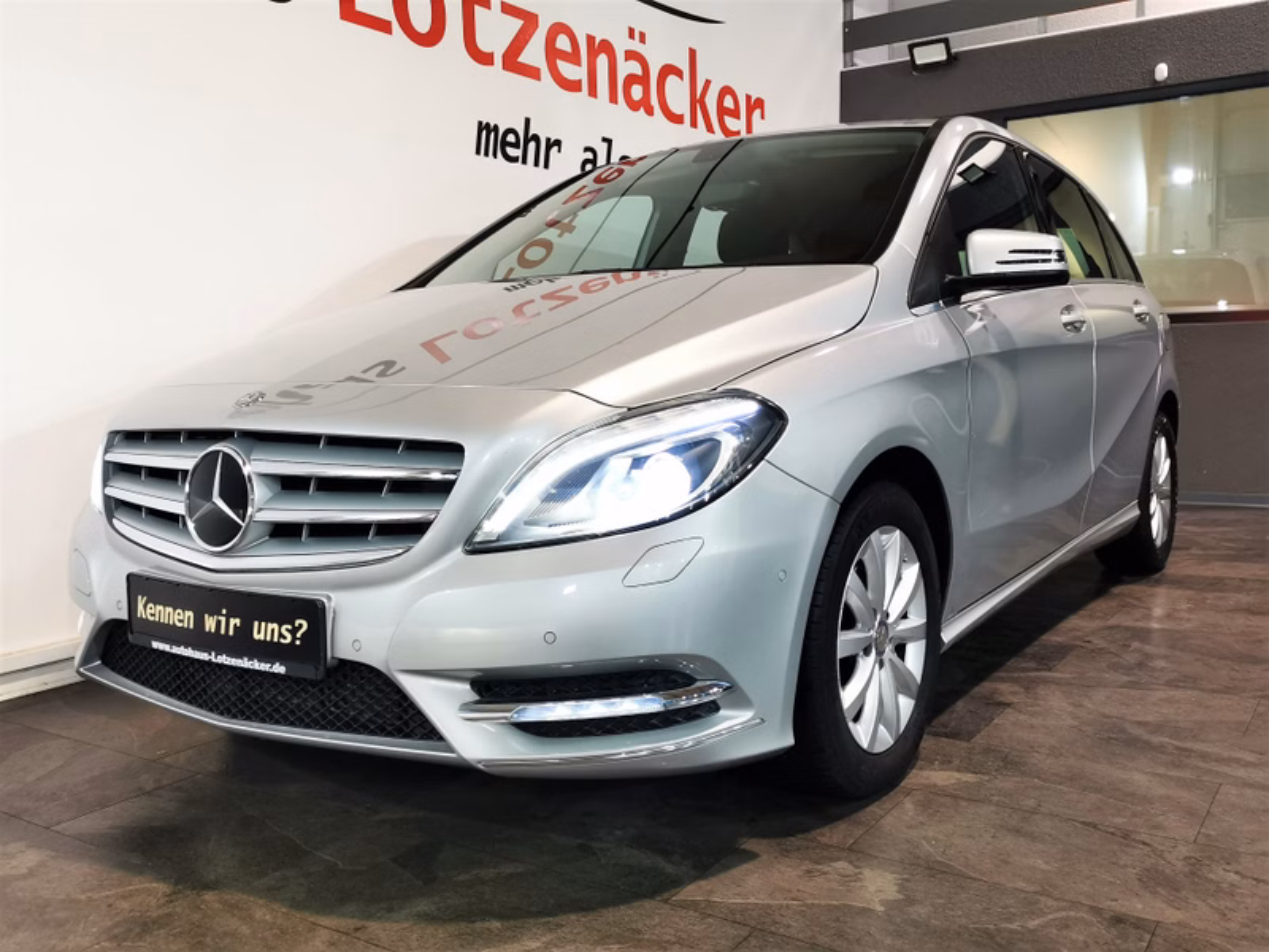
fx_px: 1173
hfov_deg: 56.8
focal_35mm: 32
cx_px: 634
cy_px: 476
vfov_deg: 44.2
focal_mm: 5.58
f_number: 1.8
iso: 125
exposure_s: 1/50
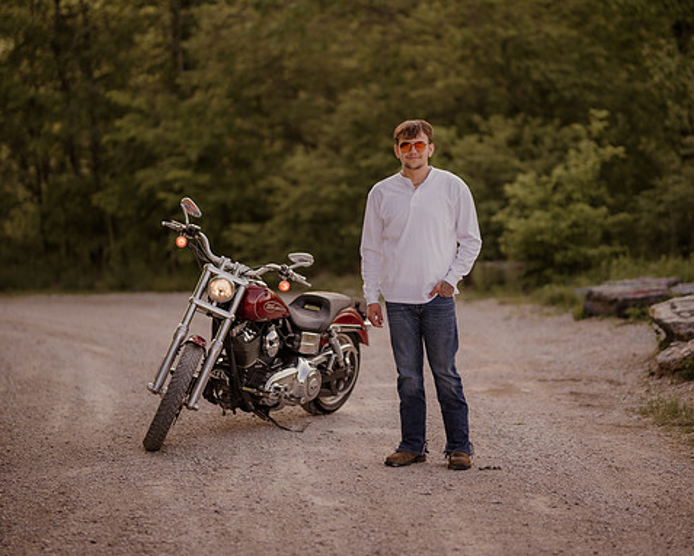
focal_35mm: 97
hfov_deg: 19.7
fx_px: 1993
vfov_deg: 15.9
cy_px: 280
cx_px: 367
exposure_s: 1/500
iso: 100
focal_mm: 85
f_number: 1.4
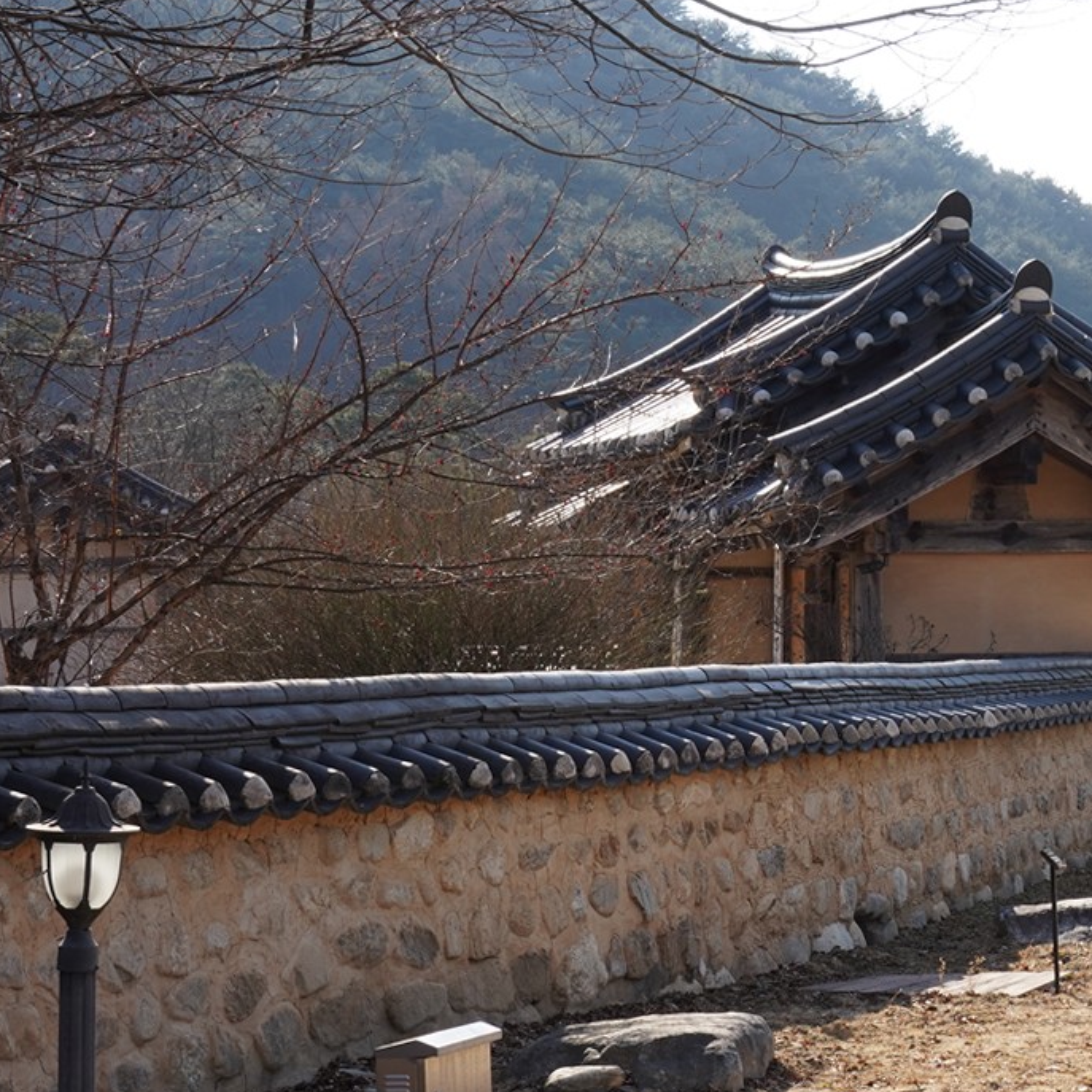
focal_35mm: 94
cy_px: 558
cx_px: 1396
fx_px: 3355
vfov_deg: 18.5
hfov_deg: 17.4
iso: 400
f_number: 18
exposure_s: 1/100
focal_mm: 38
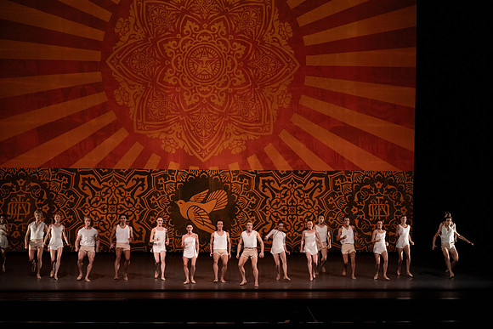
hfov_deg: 20.4
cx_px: 246
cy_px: 164
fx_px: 1370
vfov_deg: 13.7
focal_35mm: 100
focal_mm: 100
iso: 6400
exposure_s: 1/400
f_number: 6.3
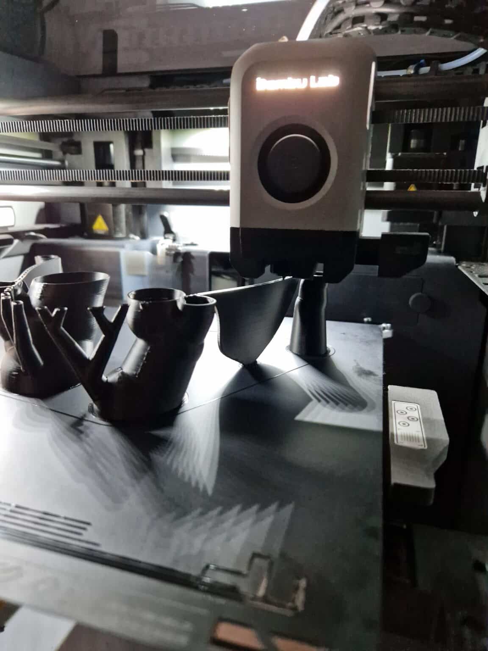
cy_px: 326
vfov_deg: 73.9
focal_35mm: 23
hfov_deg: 58.9
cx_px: 244
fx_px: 432
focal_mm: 5.4
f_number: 1.8
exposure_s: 1/100
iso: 800
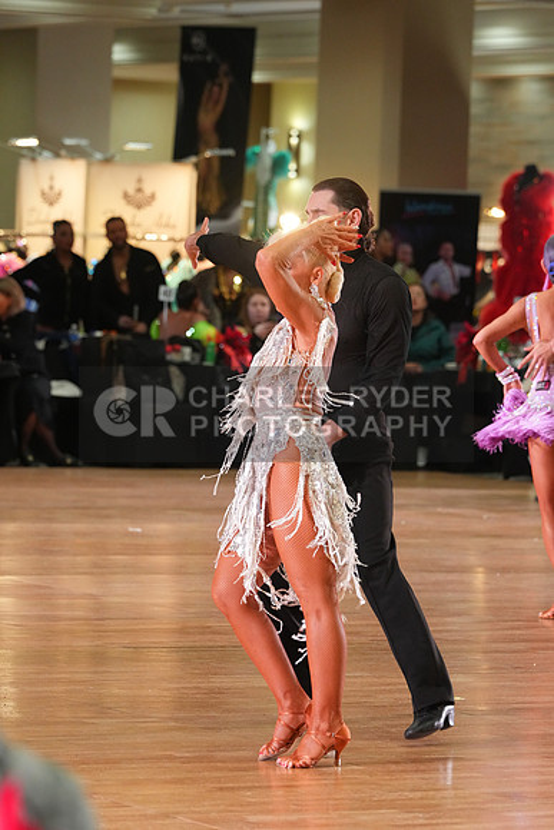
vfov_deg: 10.3
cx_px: 277
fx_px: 4614
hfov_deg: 6.9
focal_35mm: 200
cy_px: 415
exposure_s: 1/200
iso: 4000
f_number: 5.6
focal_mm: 200
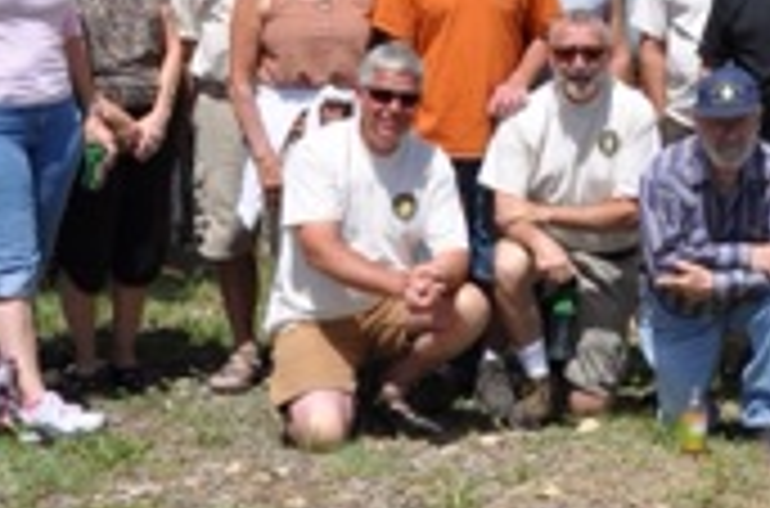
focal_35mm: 105
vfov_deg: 12.7
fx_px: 2248
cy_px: -29
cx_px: 856
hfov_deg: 18.7
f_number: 10
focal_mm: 25
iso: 200
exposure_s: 1/400
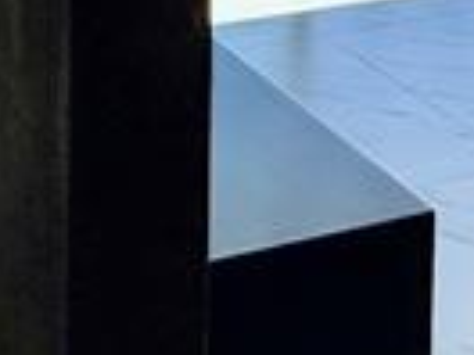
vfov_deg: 12.4
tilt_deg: -6.8
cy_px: -298
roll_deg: -1.5
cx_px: 646
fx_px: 1493
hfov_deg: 16.8
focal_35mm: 109
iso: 64
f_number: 2.2
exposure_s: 1/1285
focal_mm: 2.22
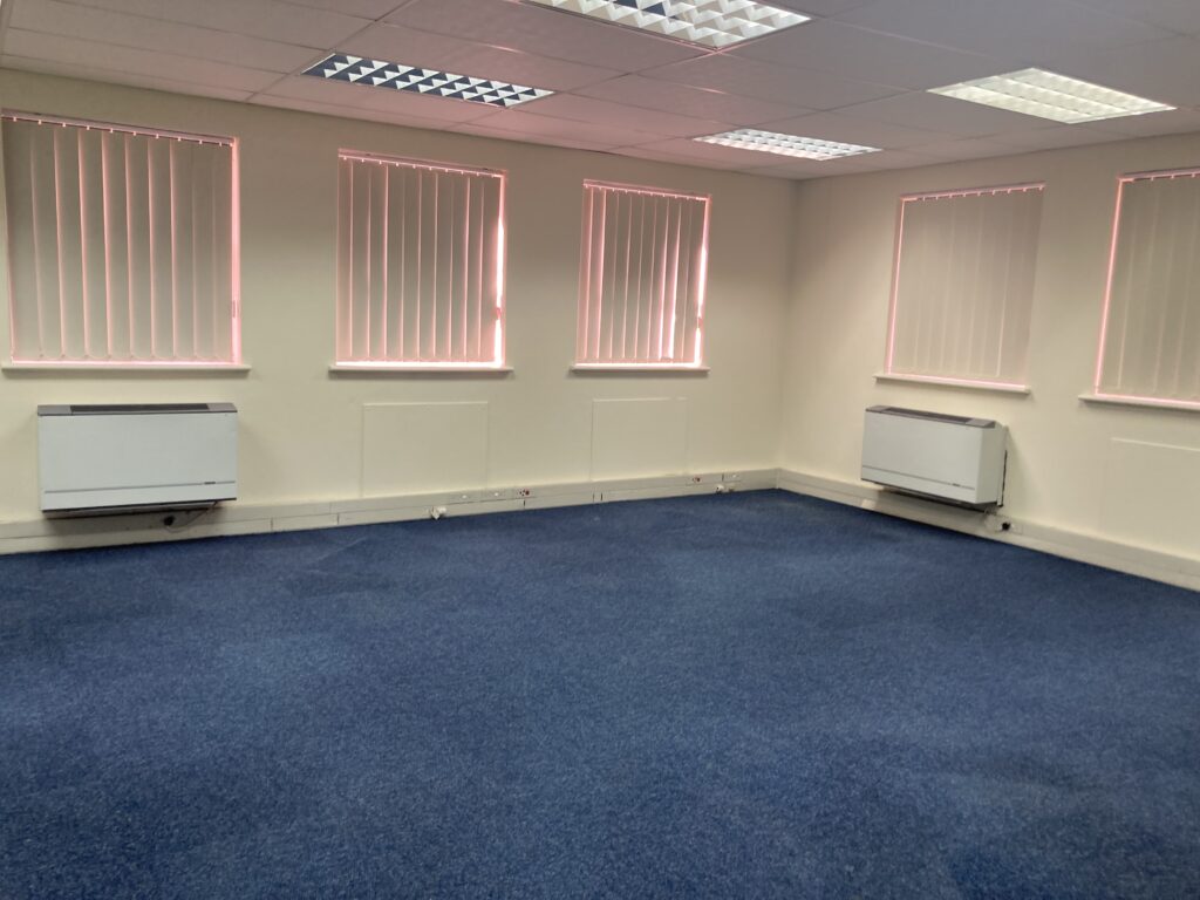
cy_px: 450
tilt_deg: -8.7
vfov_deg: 49.7
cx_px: 600
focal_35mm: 28
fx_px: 971
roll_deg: -2.8
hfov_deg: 63.4
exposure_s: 1/50
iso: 80
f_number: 1.8
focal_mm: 3.99
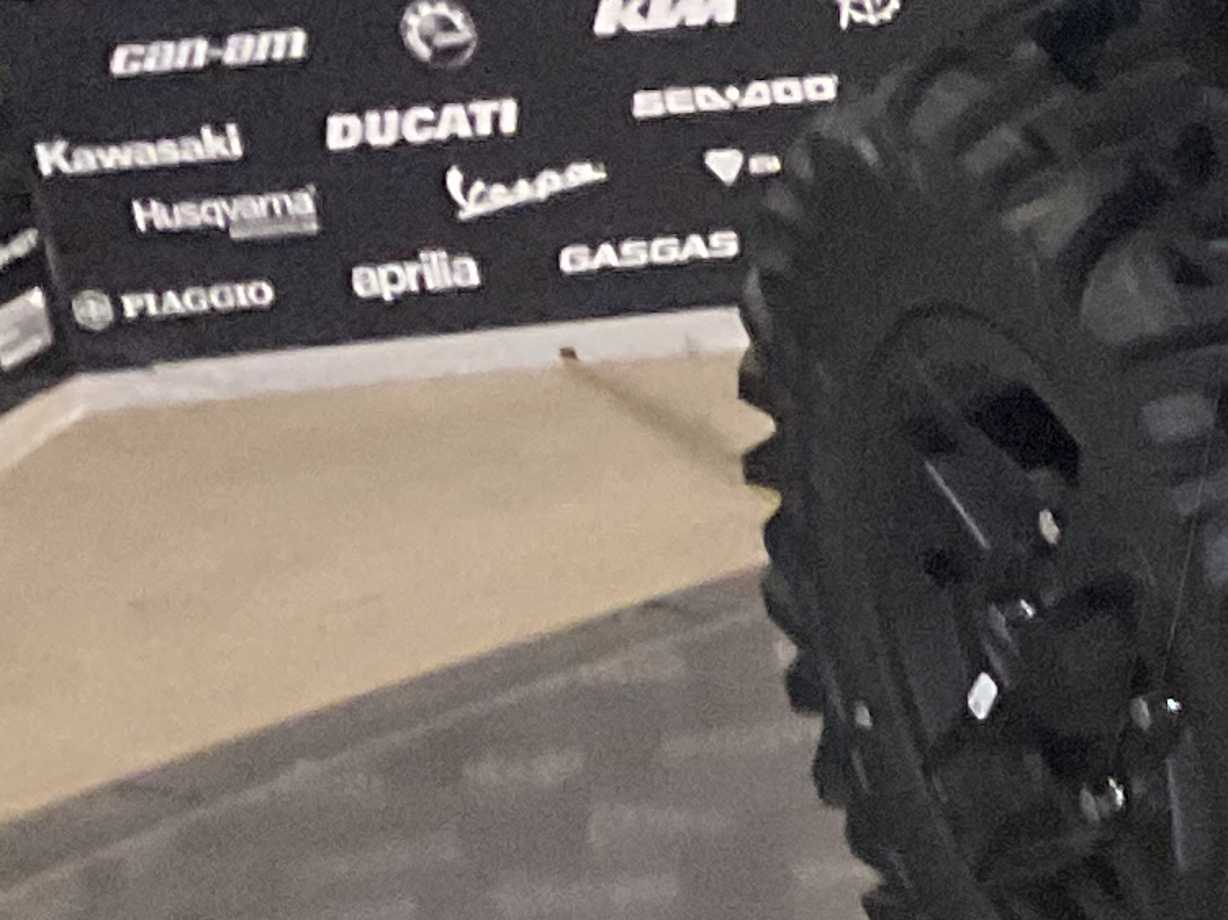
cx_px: 3221
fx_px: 5532
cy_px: 228
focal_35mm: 156
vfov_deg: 9.5
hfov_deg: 10.4
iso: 200
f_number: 1.8
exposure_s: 1/40
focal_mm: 3
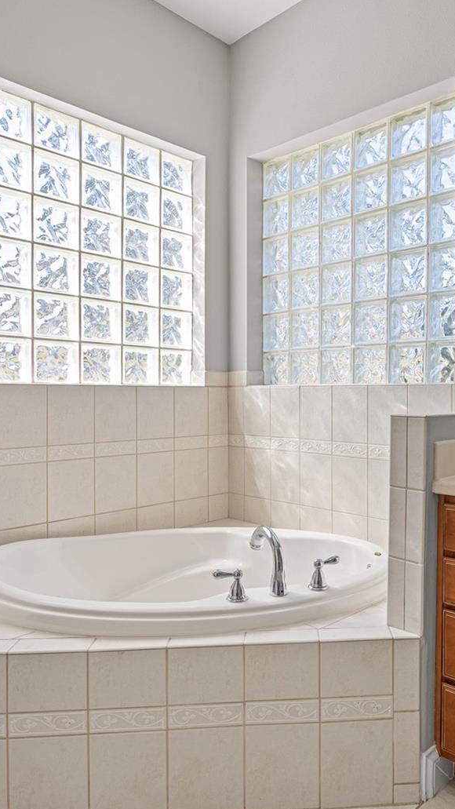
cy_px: 404
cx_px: 335
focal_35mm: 26
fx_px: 558
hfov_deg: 43.1
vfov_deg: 71.9
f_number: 8
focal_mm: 16
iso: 400
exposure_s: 1/1250
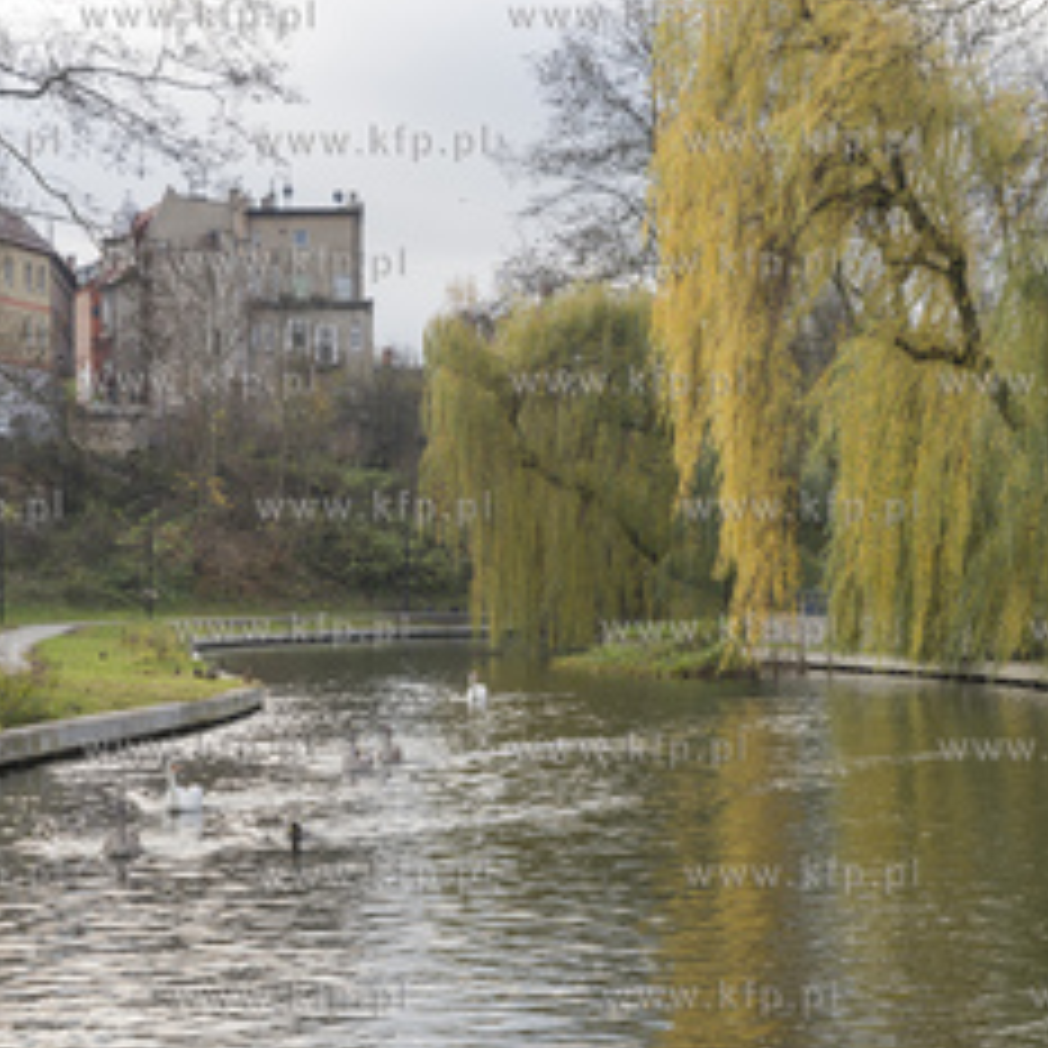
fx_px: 3494
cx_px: 531
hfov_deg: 17.1
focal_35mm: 102
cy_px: 569
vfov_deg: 17.1
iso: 400
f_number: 4.5
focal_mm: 70
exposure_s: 1/1000
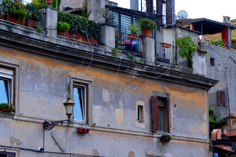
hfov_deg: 13.8
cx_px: 209
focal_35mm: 147
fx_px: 964
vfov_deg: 9.3
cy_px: 75
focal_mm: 45
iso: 100
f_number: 11
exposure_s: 1/100
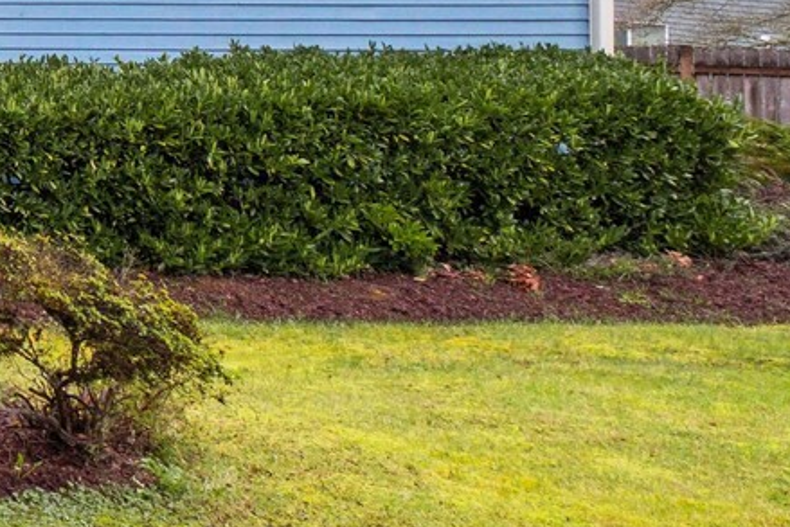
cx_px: -643
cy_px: -118
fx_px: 1273
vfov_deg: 21.6
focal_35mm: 58
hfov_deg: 21.6
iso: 400
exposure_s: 1/40
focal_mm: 10
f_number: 8
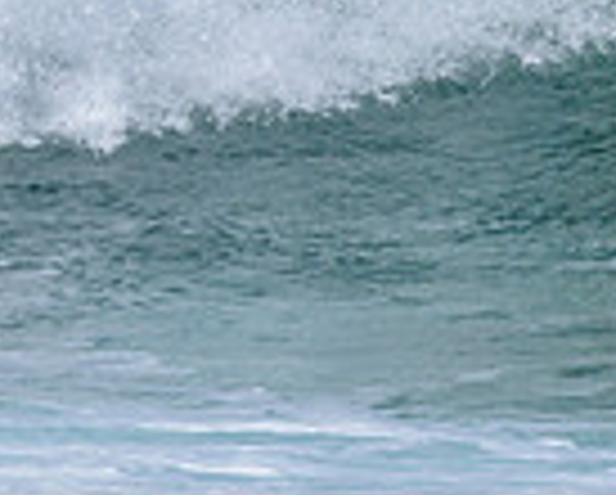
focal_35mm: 4081
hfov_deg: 0.5
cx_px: 1075
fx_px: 74508
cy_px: -260
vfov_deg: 0.4
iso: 250
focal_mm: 800
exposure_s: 1/2000
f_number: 6.3
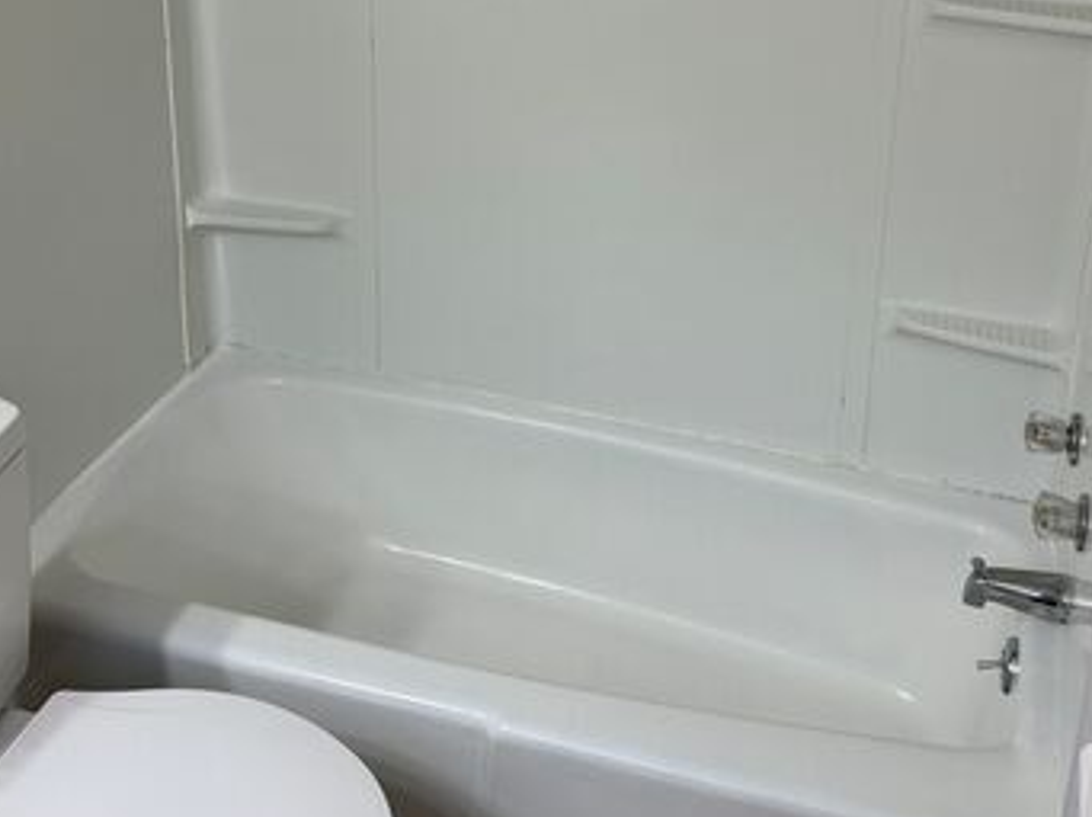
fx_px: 1481
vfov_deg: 29.5
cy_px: 70
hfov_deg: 40.5
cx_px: 530
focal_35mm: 47
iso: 160
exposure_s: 1/120
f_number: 1.78
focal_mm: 6.76
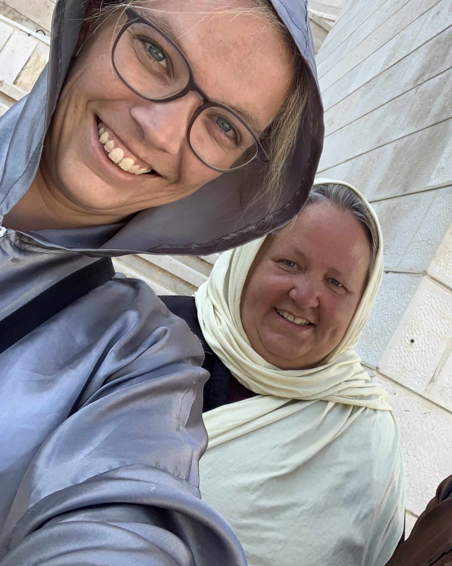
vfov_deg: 43.8
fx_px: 702
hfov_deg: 34.8
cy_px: 284
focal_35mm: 42
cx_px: 346
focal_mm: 2.87
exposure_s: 1/154
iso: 16
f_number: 2.2
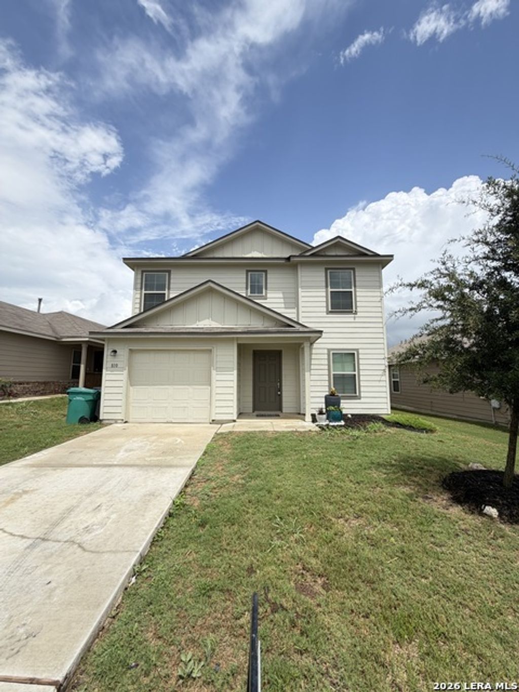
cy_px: 346
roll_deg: +0.0
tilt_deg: +7.3
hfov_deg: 85.7
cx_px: 260
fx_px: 280
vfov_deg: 102.1
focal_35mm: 14
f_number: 2.2
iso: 20
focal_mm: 2.22
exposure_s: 1/985
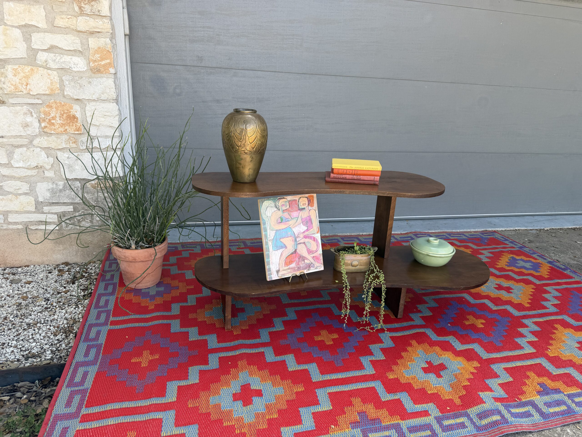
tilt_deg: -13.9
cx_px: 291
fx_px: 404
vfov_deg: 56.8
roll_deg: -2.2
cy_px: 218
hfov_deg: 71.6
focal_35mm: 24
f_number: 1.78
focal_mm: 6.76
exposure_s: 1/303
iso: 80
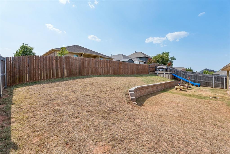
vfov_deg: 77.3
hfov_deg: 100.4
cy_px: 77
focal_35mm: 15
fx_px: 96
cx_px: 115
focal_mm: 10
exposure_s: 1/800
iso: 100
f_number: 6.3
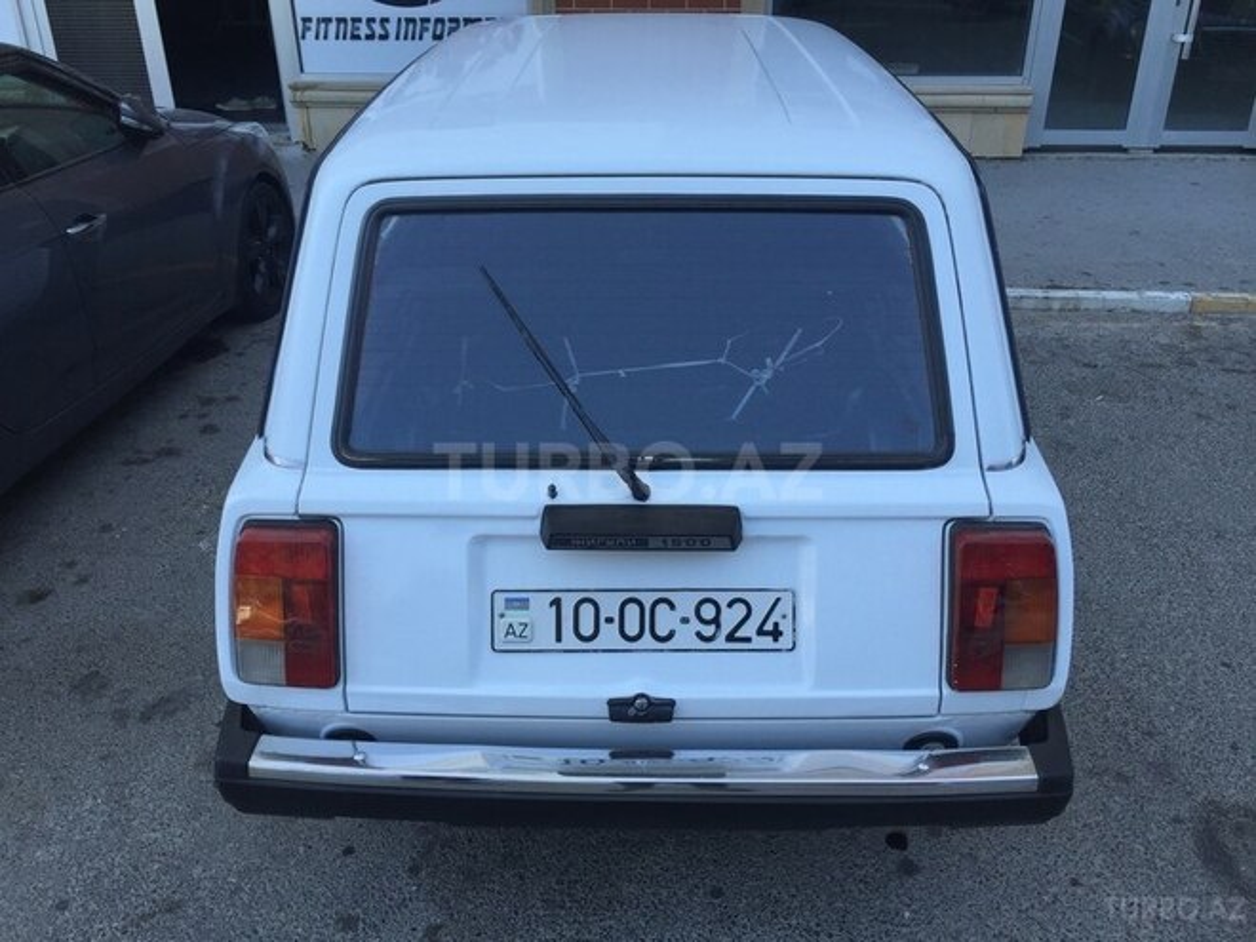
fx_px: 1052
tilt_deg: -29.2
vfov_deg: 48.2
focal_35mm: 29
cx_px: 628
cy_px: 471
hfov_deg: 61.7
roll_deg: -0.8
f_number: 2.2
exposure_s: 1/338
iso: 32
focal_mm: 4.15
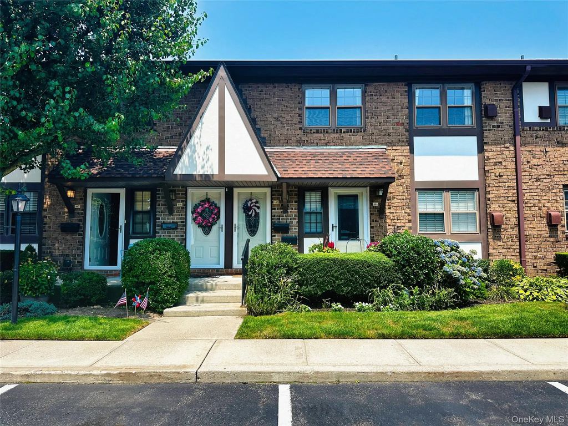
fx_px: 394
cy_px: 213
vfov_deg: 56.8
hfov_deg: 71.6
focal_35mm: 24
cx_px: 284
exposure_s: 1/3247
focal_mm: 6.86
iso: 80
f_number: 1.78
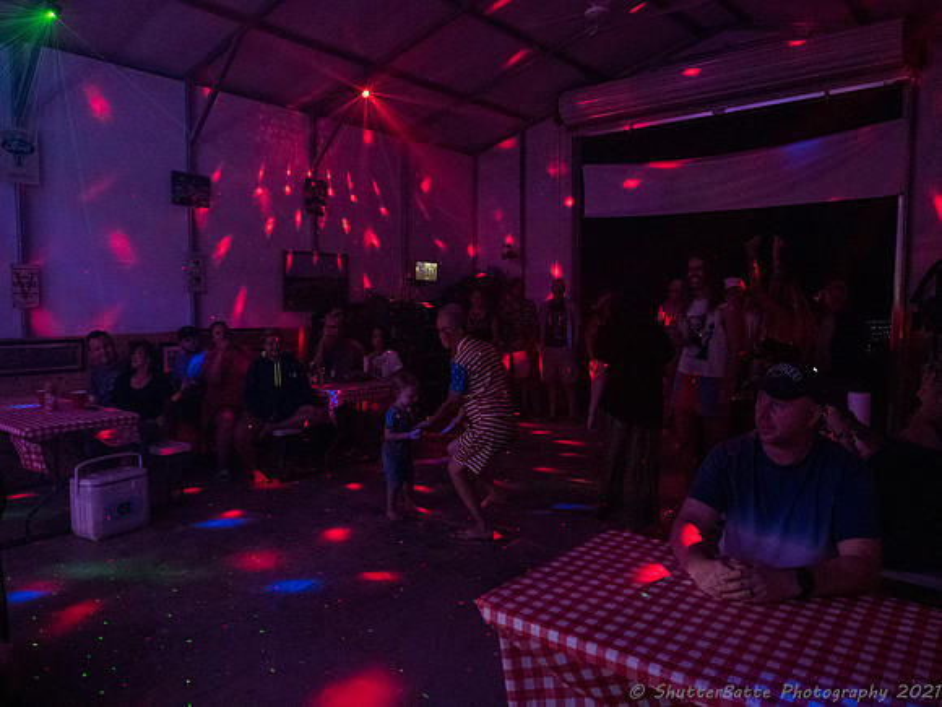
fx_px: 653
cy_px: 354
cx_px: 471
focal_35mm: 24
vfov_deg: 56.8
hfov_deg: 71.6
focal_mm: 12
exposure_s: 1/100
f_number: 2.8
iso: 6400
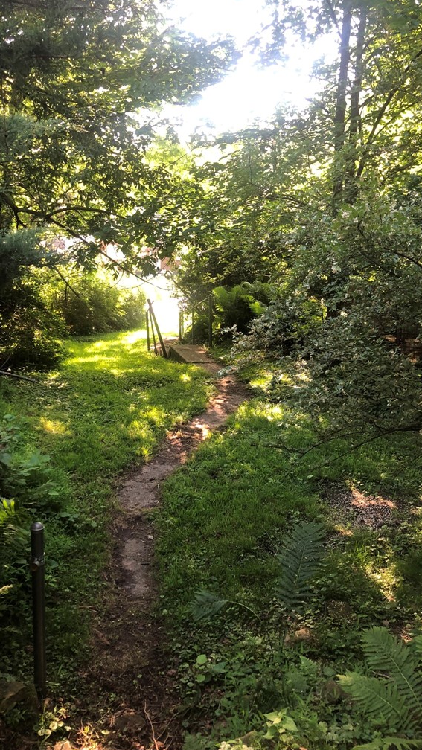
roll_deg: -0.8
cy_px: 374
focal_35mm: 31
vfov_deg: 62.6
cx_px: 202
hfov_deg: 37.8
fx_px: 617
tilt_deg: -14.3
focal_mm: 3.99
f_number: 1.8
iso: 25
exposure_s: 1/40
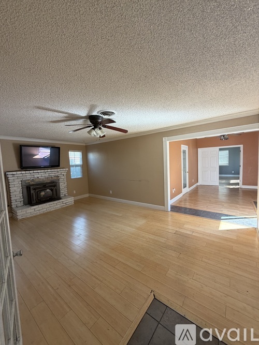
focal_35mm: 14
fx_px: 140
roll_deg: +2.2
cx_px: 130
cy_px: 172
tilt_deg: -3.1
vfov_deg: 102.1
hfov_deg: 85.7
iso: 160
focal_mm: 2.22
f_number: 2.2
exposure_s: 1/121
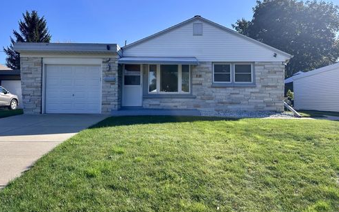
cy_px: 86
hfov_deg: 70.4
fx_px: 240
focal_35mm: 26
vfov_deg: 47.4
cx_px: 166
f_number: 1.78
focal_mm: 6.86
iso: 80
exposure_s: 1/3247
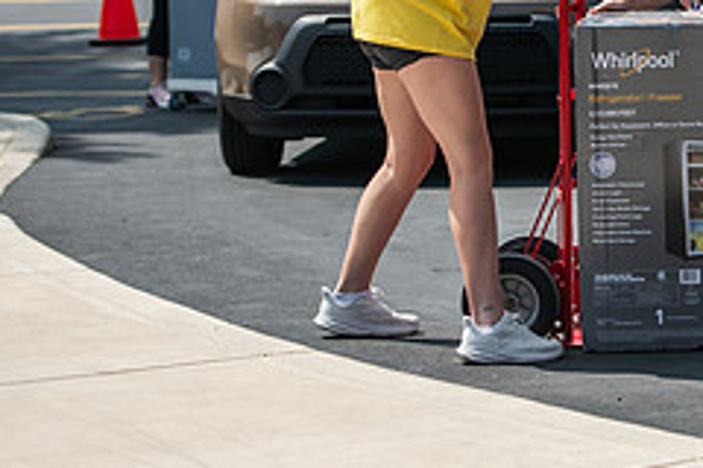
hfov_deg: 9.9
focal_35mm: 205
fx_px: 4003
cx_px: 747
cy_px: 51
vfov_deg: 6.7
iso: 64
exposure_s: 1/800
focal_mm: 85
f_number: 3.2
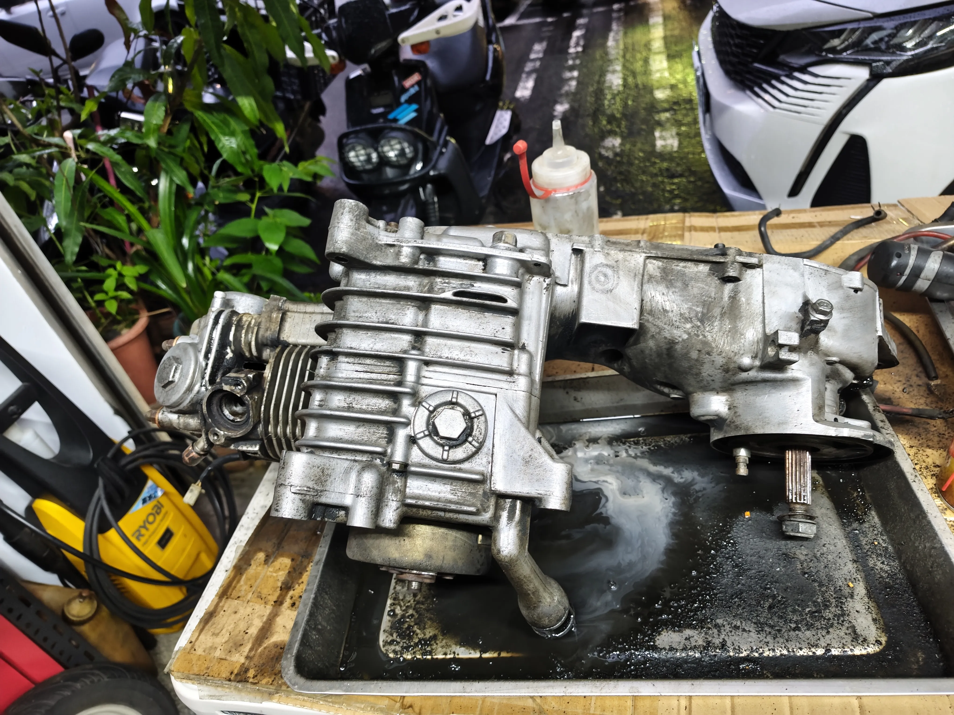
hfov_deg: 73.9
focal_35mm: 23
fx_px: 634
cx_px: 477
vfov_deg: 58.9
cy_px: 358
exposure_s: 1/30
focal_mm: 6.07
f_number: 1.7
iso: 1250
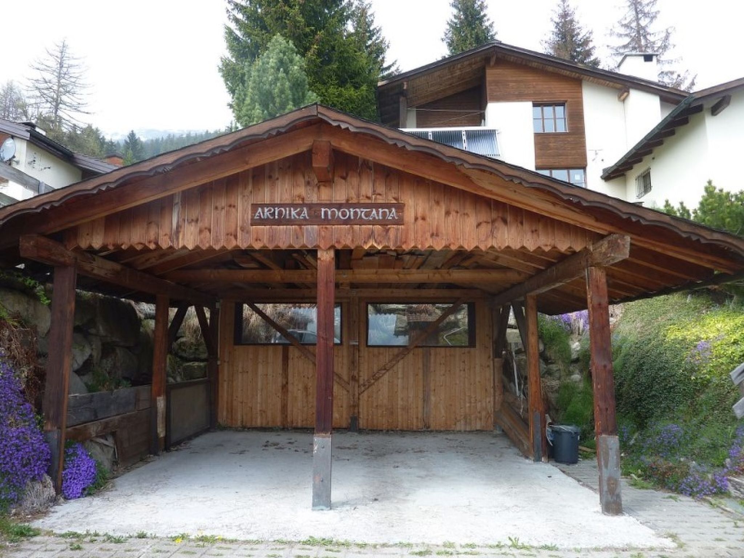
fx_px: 537
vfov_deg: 54.9
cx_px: 372
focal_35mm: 25
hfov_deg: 69.4
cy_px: 279
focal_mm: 4.1
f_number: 4
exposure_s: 1/200
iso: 80
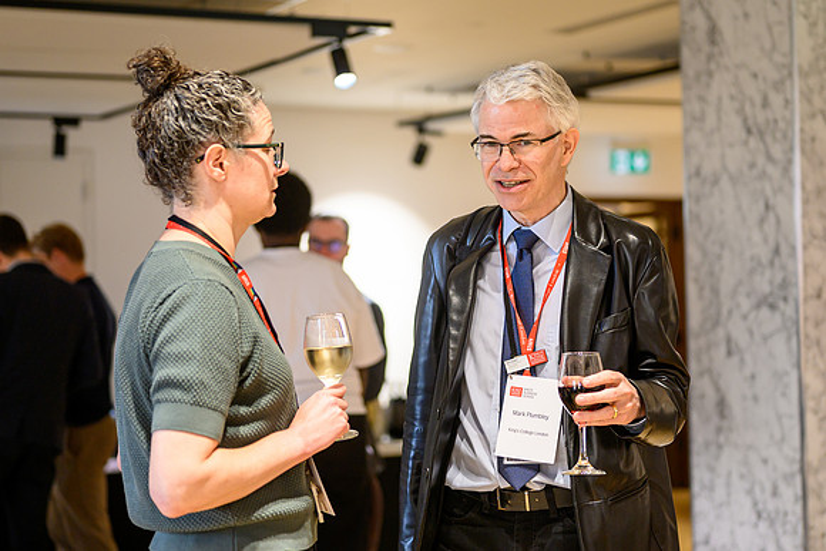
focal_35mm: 76
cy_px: 276
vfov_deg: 17.9
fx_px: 1753
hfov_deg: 26.5
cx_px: 413
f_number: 1.8
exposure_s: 1/200
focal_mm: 50
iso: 450
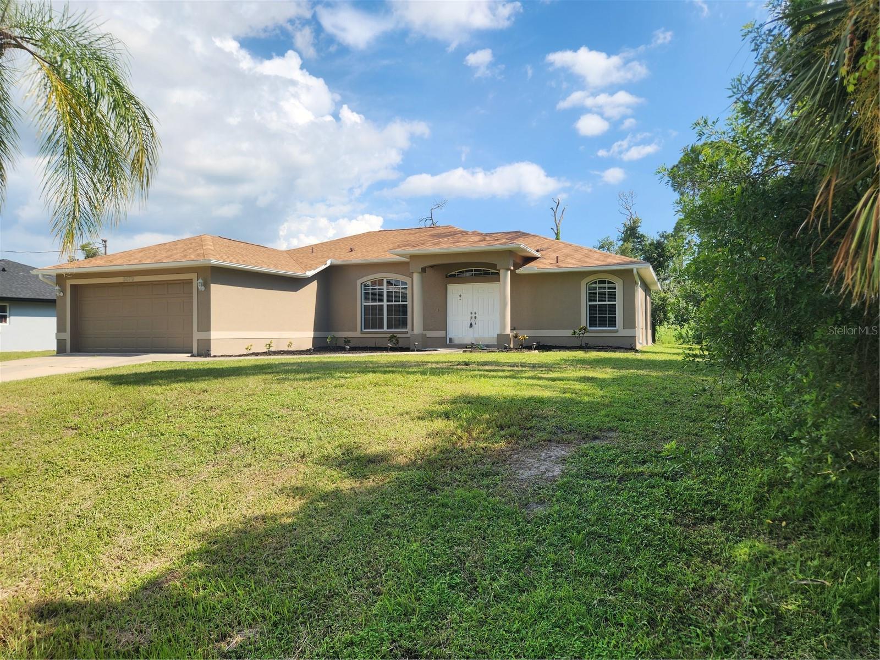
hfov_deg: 73.9
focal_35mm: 23
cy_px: 330
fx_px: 585
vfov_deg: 58.9
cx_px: 440
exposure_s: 1/1290
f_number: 1.8
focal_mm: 5.4
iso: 20
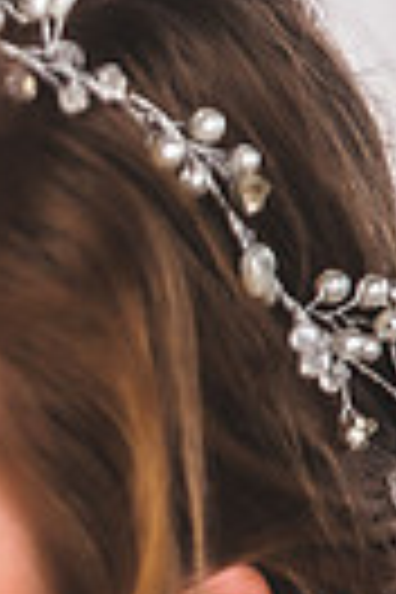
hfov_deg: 1.6
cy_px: 668
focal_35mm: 882
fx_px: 14552
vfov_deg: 2.3
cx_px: -882
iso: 1600
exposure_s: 1/500
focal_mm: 200
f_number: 2.8
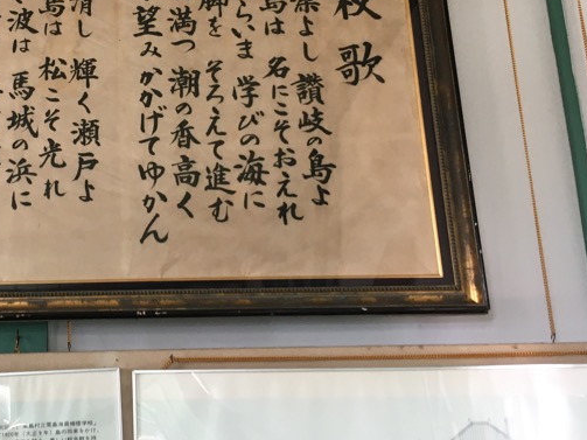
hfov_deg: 31.7
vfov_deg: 24.5
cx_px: 104
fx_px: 1000
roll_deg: +0.7
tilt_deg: +18.5
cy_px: 104
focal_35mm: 59
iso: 50
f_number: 2.2
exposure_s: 1/30
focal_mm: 4.15
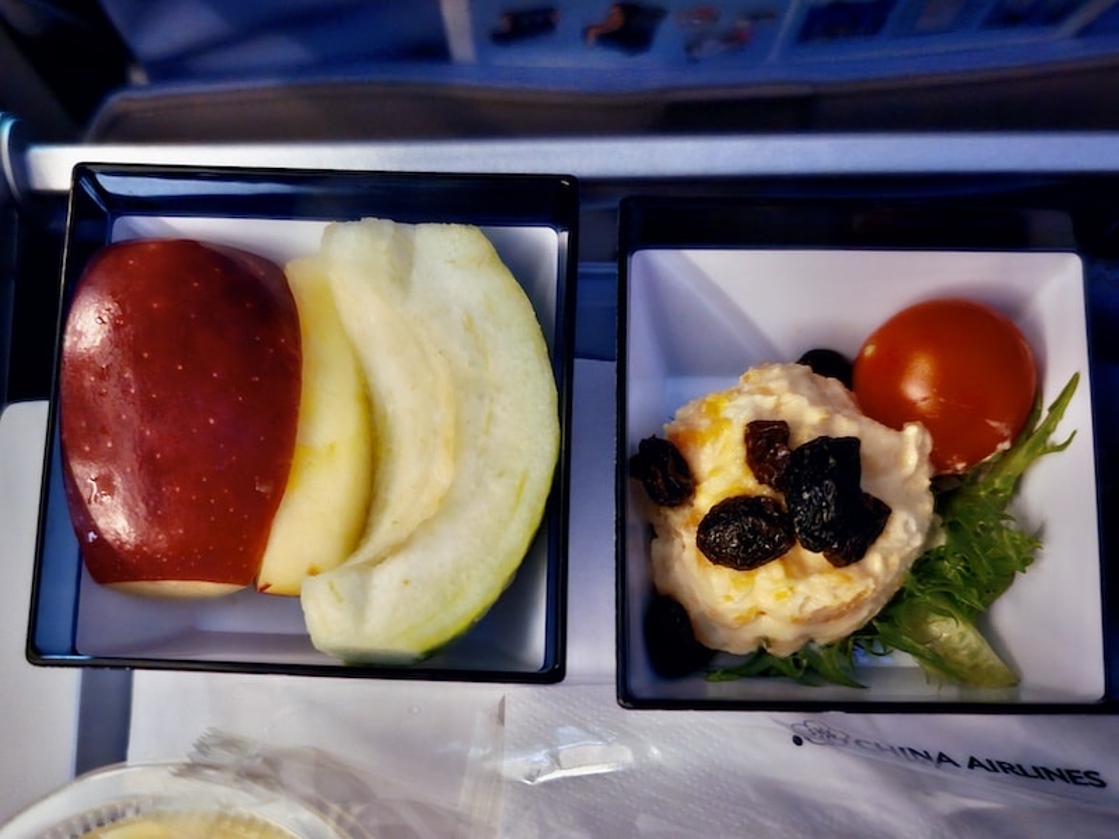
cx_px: 560
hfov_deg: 73.9
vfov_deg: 58.9
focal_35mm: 23
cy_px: 420
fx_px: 744
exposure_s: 1/15
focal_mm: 6.3
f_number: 1.7
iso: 1600
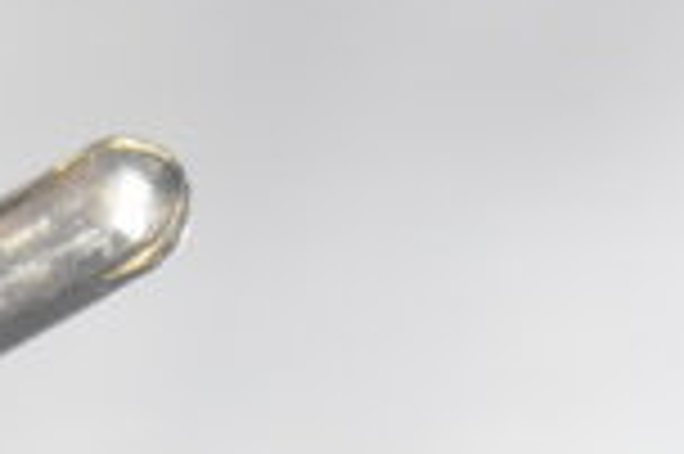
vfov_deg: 4.1
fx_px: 6282
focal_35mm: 331
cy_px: 348
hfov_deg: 6.1
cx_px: -590
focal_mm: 55
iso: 2000
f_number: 5.6
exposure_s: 1/100
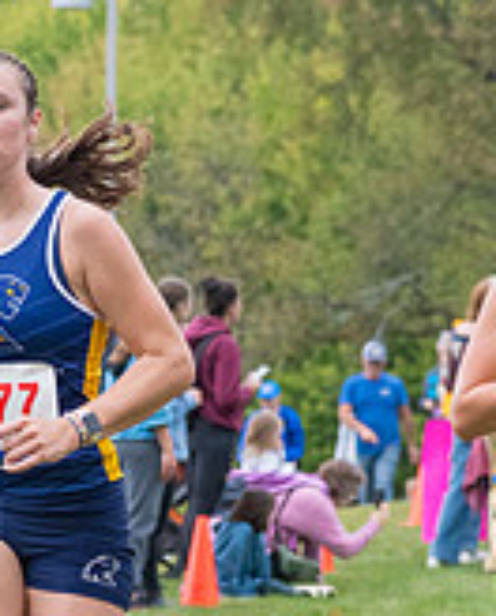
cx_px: 36
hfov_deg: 3.6
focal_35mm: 431
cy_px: 500
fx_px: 7879
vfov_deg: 4.5
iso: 2000
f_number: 5.6
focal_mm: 112
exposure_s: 1/1250
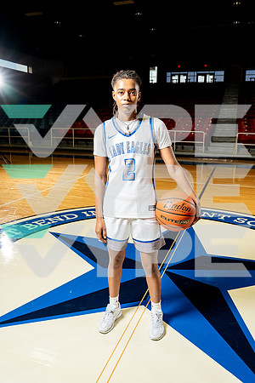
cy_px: 192
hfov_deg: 45.0
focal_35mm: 29
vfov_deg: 63.7
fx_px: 308
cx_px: 128
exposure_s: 1/250
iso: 640
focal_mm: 29
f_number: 5.6
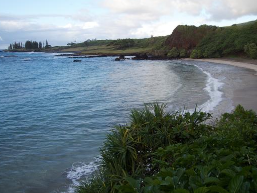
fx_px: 260
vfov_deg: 40.6
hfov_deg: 52.6
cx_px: 138
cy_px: 82
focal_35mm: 35
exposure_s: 1/493
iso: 100
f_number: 2.8
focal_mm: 6
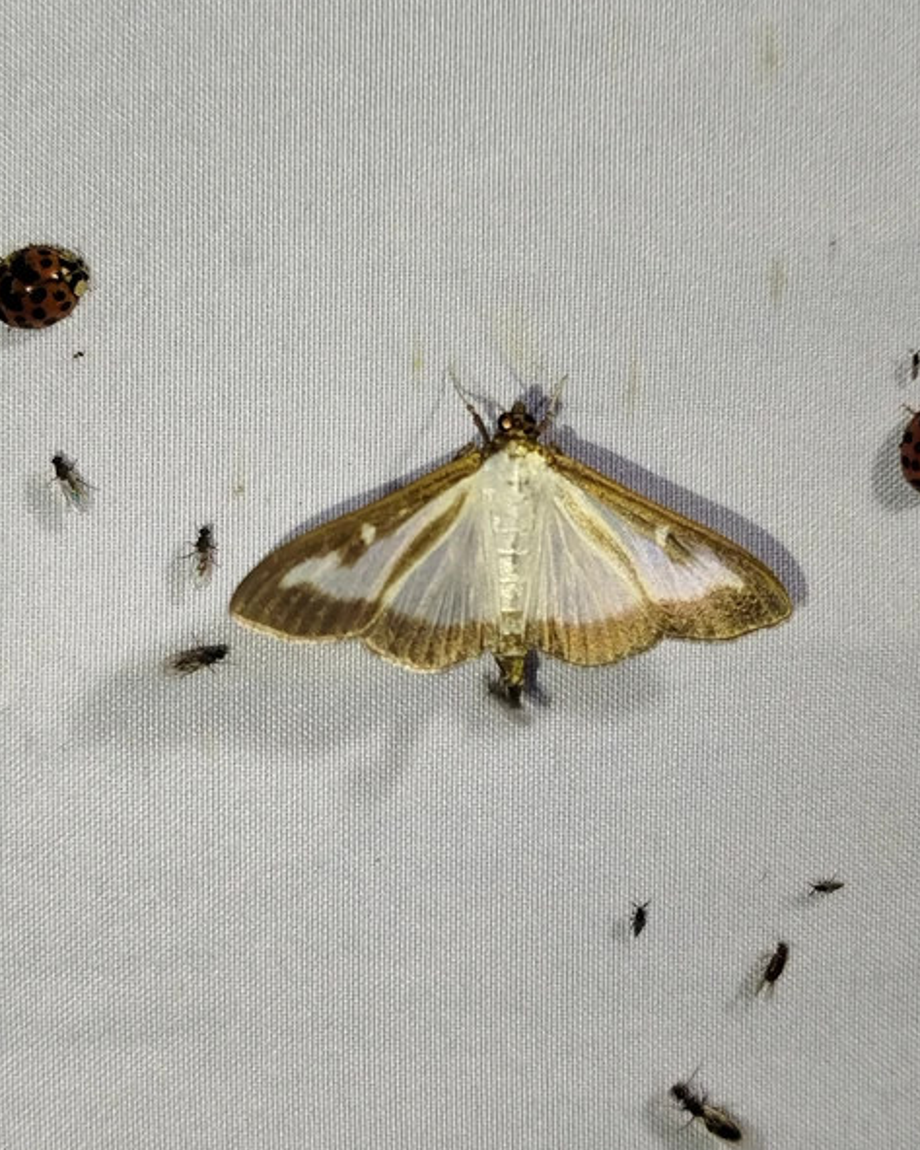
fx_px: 1905
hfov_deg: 27.1
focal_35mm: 56
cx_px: 461
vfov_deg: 33.6
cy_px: 551
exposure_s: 1/50
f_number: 1.7
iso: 64
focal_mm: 5.31
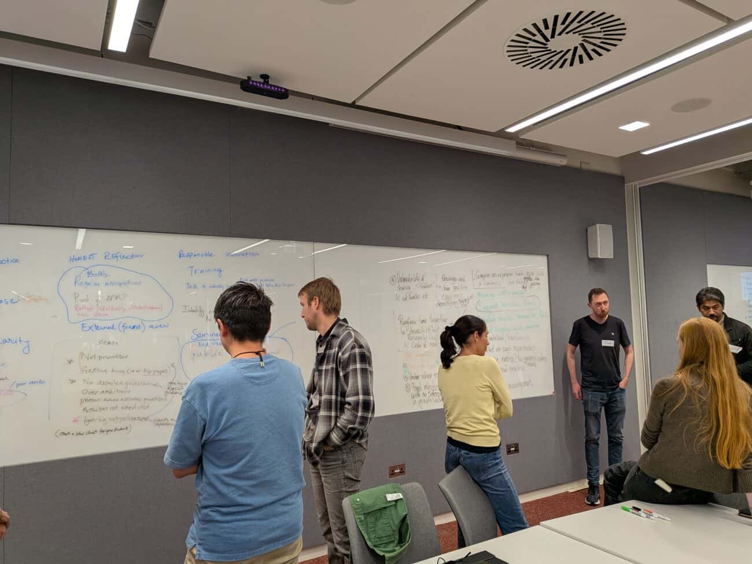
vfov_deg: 56.8
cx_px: 376
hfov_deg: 71.6
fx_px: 521
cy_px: 282
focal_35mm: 24
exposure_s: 1/100
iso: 123
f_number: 1.7
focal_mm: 4.53
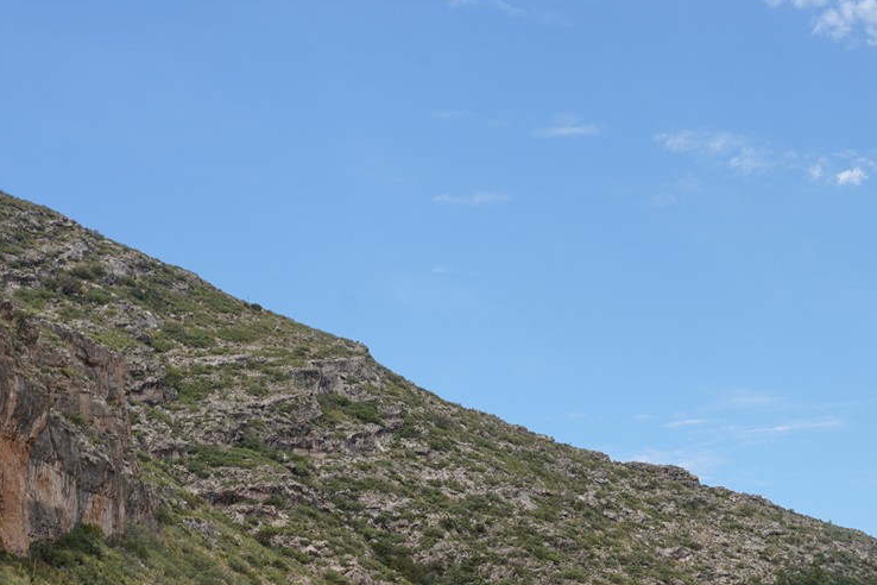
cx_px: 802
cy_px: 788
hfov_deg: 23.5
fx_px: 2046
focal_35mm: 84
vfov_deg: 15.4
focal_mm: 31
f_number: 13
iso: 100
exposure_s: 1/100
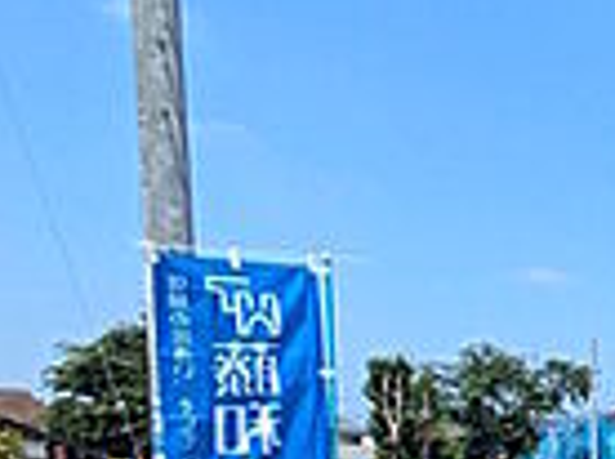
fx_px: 1082
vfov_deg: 22.1
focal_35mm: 61
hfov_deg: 23.6
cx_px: 976
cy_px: 557
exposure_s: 1/1013
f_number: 2.2
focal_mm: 1.83
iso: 50
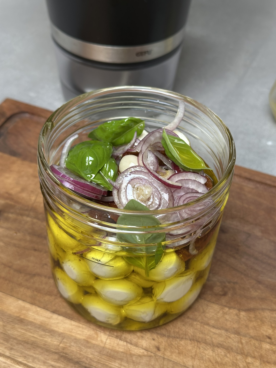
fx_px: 510
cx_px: 138
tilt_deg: -43.4
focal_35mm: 48
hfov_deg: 30.3
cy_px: 184
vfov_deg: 39.7
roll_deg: -4.4
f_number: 1.78
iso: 50
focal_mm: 6.86
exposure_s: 1/121
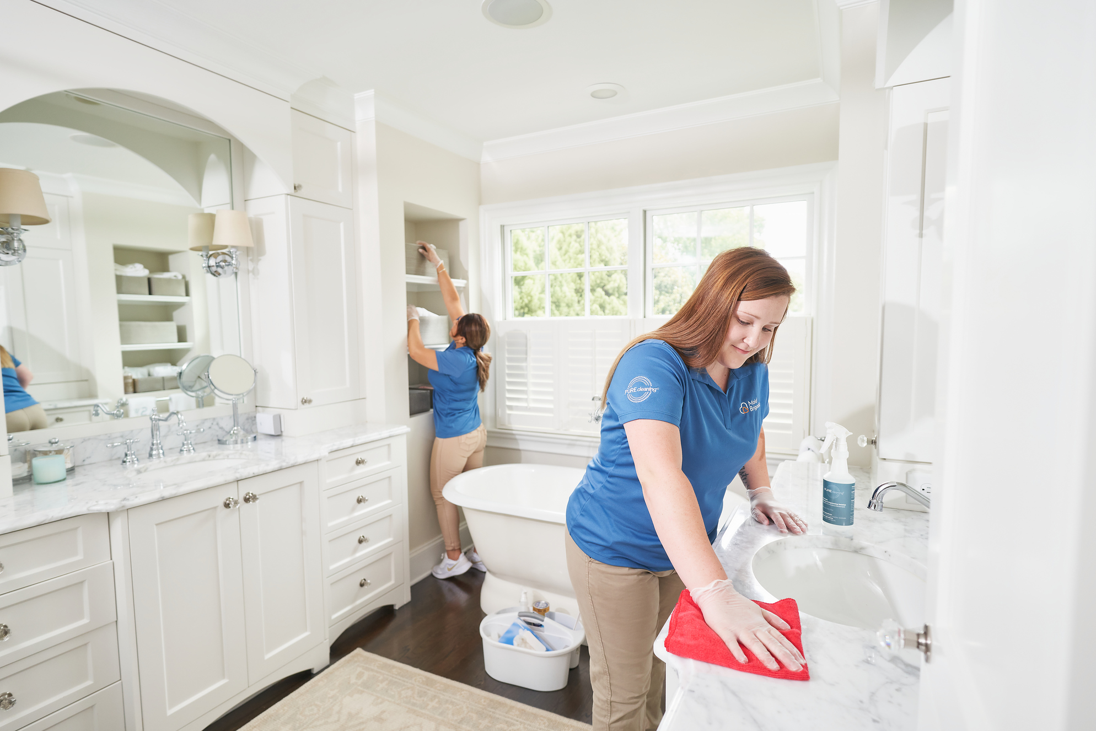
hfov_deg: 90.0
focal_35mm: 18
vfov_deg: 67.4
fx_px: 548
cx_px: 548
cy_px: 366
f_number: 2.8
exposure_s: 1/100
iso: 640
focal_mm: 18
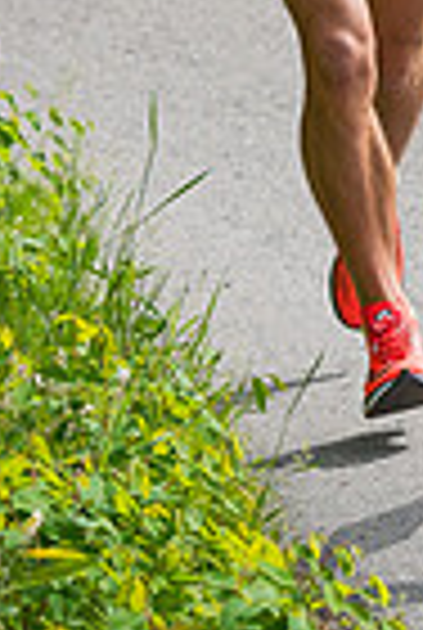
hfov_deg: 2.5
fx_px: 9768
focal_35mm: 557
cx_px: 415
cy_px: -338
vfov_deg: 3.7
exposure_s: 1/2000
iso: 400
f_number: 4.5
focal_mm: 116
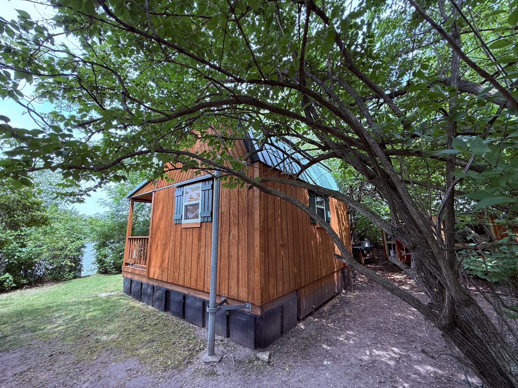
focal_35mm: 14
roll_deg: +0.2
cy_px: 194
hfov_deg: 102.1
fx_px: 209
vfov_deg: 85.7
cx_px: 259
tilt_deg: +10.8
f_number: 2.2
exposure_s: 1/128
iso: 50
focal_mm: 2.22
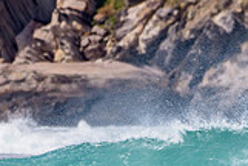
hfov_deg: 0.9
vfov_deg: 0.6
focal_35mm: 2207
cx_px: 338
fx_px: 15232
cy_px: 227
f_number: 5.6
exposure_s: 1/2000
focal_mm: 500
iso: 110
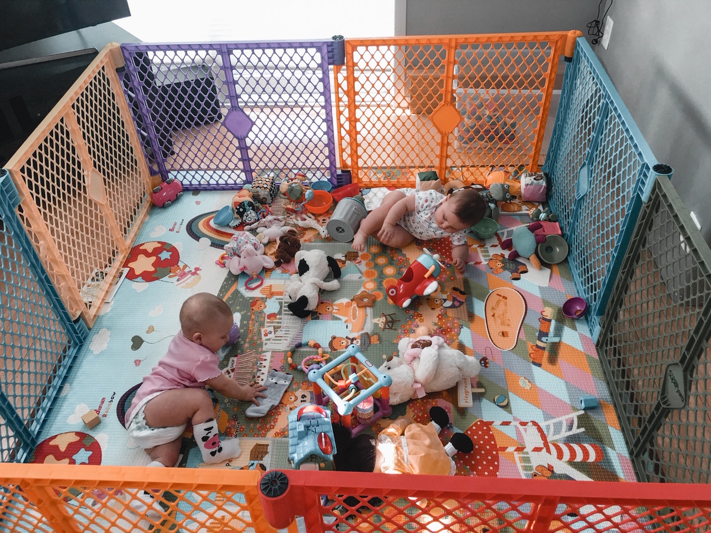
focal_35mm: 29
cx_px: 356
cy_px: 266
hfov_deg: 61.7
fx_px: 596
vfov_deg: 48.2
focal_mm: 4.15
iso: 32
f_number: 2.2
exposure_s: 1/40
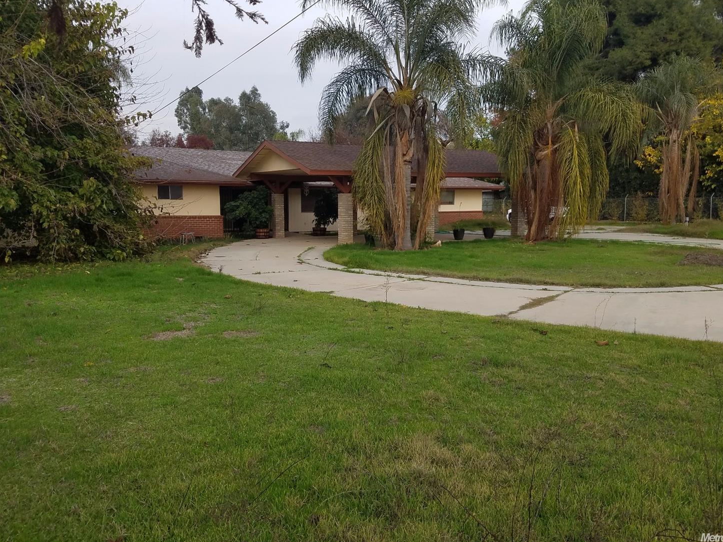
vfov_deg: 51.3
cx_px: 375
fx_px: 564
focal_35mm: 27
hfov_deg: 65.3
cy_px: 261
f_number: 1.7
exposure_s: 1/832
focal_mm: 4.2
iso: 50
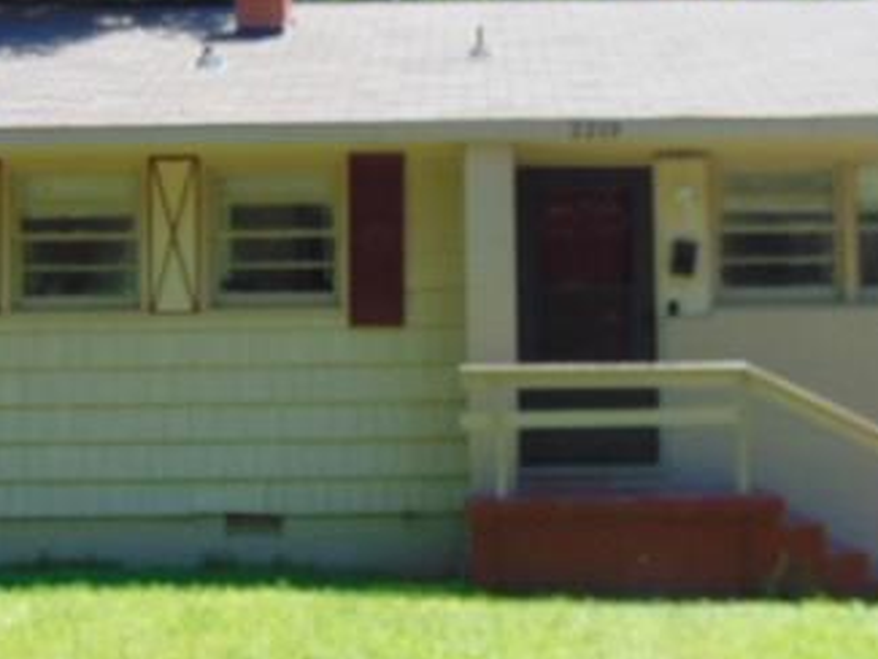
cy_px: 316
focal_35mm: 65
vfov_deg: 22.6
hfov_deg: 29.8
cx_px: 486
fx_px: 1649
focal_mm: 5.8
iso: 80
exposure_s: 1/400
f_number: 3.2
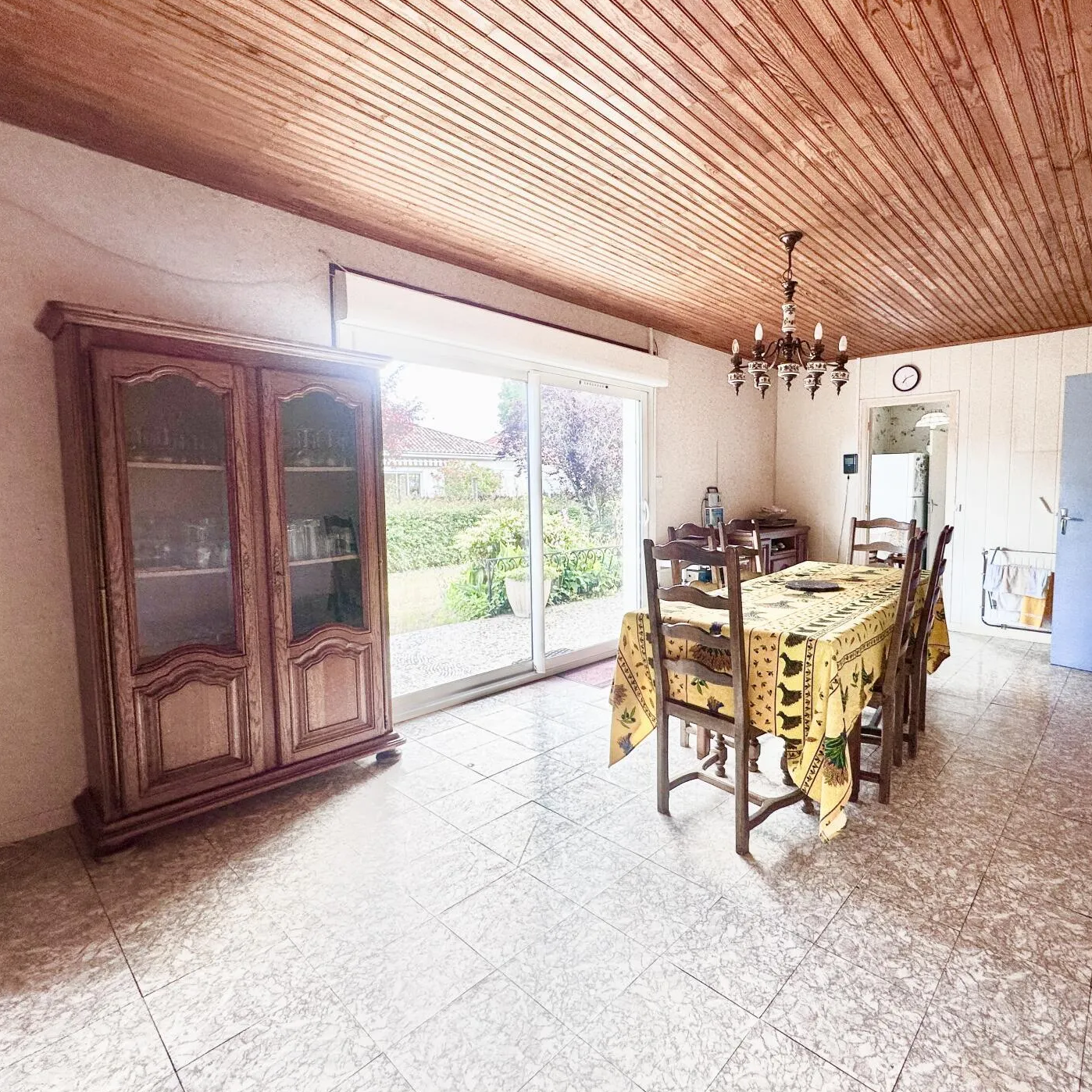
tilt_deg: -4.0
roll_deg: +0.2
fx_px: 607
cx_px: 659
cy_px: 539
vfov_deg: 84.0
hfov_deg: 82.9
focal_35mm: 17
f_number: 2.2
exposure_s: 1/100
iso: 80
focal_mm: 2.22
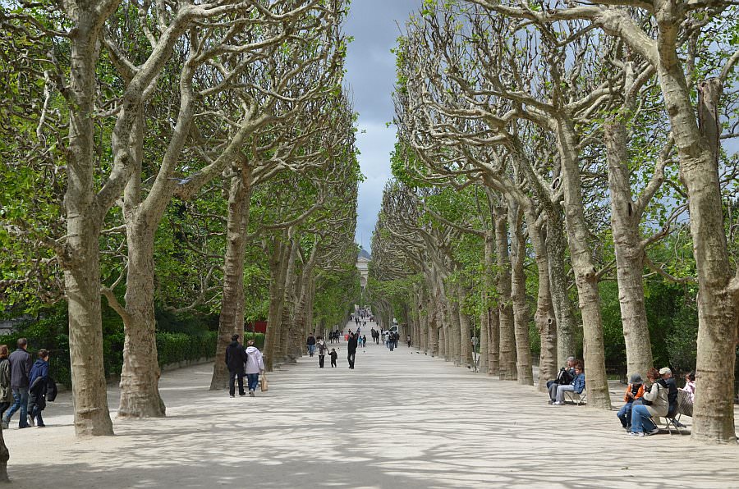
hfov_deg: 35.1
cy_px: 244
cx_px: 370
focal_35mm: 57
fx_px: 1168
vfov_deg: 23.7
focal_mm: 38
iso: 100
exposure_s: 1/250
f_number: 8
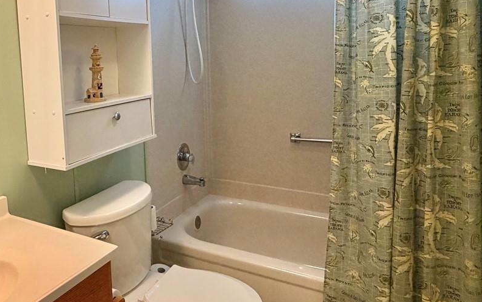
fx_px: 394
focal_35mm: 30
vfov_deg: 41.2
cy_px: 95
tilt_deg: -4.7
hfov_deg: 60.5
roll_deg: +3.1
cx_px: 140
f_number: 2.2
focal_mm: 2.22
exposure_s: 1/60
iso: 320
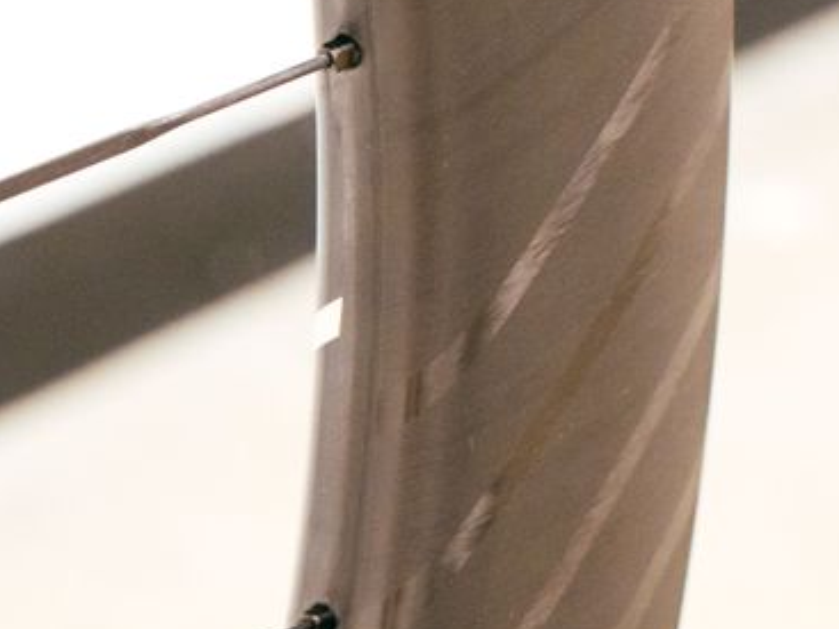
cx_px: 416
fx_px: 5330
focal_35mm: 220
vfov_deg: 6.7
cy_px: 39
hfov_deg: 9.0
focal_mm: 70
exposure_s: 1/125
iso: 2500
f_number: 7.1
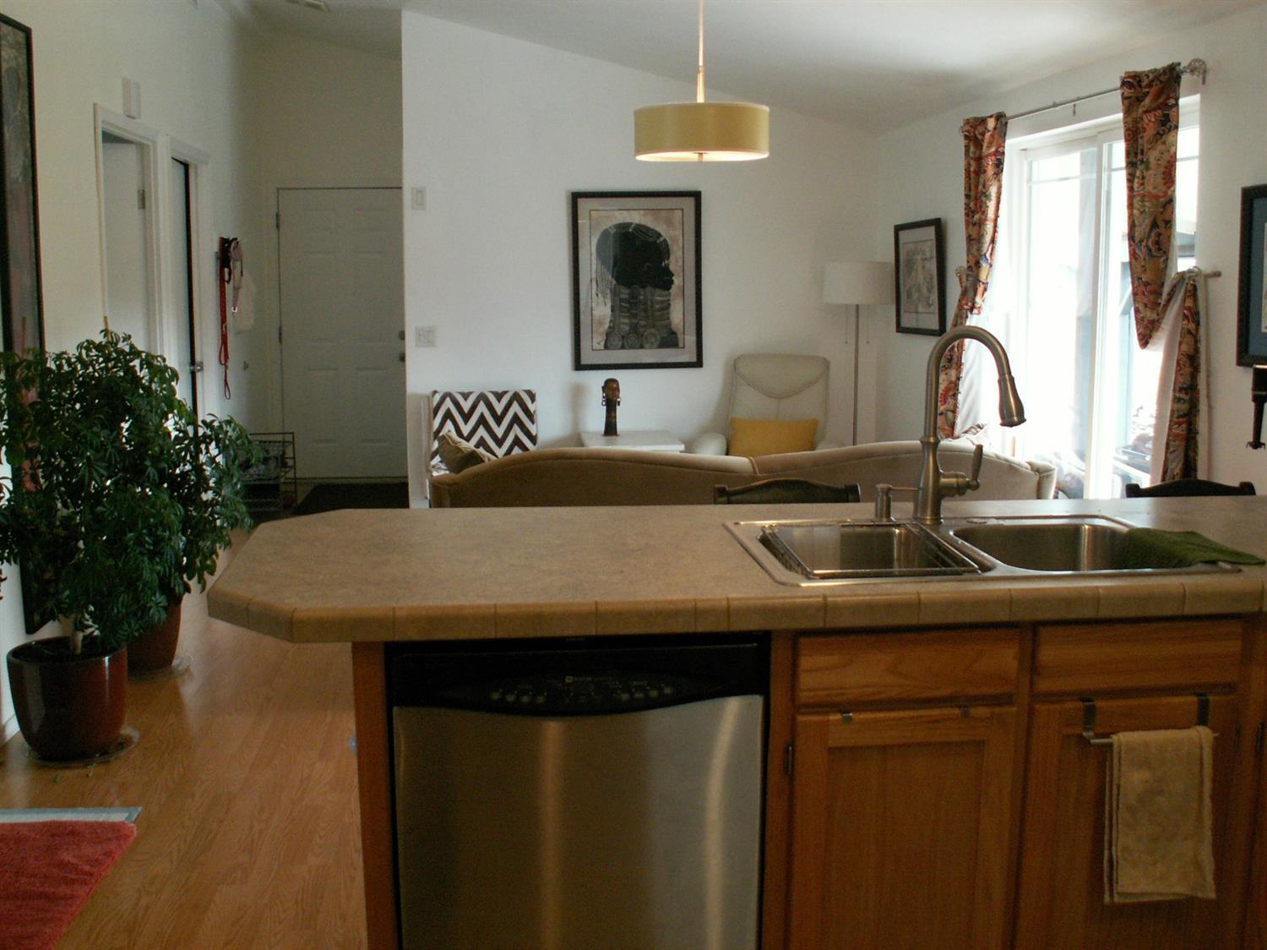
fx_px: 1281
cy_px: 475
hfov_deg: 52.6
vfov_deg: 40.7
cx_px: 634
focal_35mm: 35
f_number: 2.8
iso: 160
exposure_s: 1/30
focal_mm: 5.86
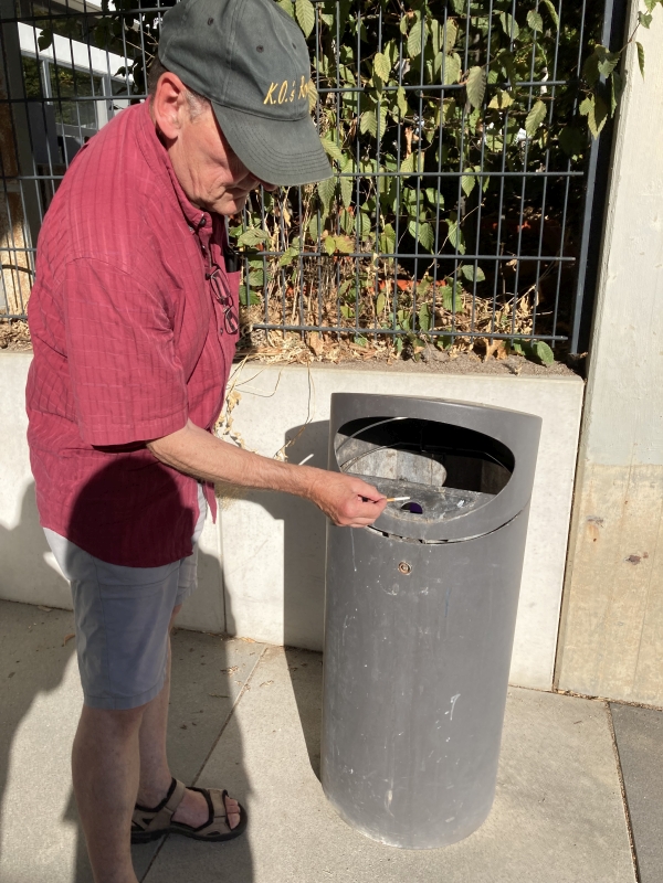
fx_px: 715
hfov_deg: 49.7
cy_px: 442
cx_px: 332
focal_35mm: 28
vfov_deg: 63.4
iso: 20
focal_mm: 3.99
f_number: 1.8
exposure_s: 1/1799
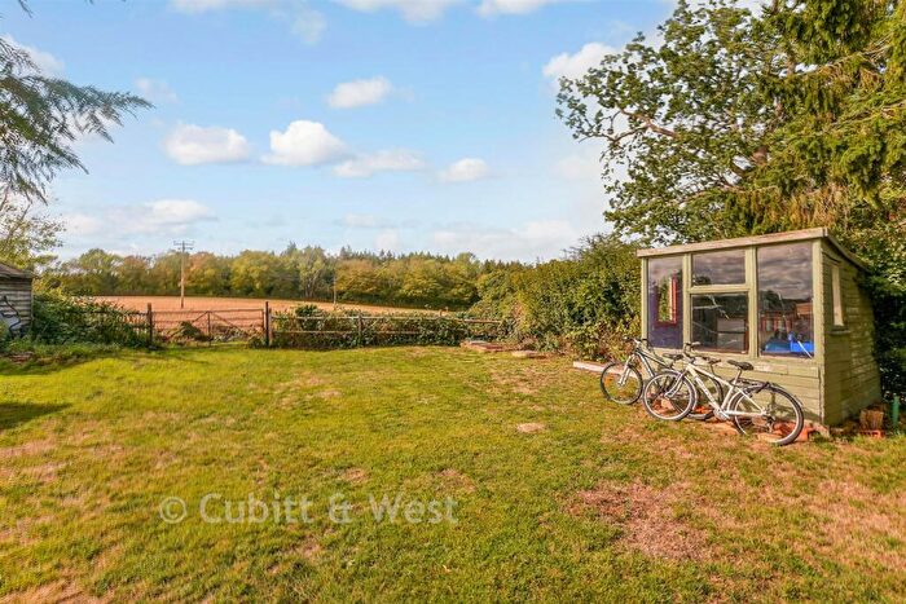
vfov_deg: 77.4
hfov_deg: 100.4
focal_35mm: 15
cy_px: 302
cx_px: 453
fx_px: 378
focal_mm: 10
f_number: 8
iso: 200
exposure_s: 1/250
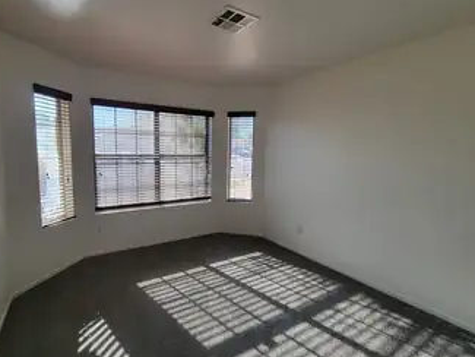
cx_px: 212
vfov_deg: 78.1
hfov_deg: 94.1
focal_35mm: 16
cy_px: 171
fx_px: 220
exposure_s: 1/120
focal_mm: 2.2
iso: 64
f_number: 2.2
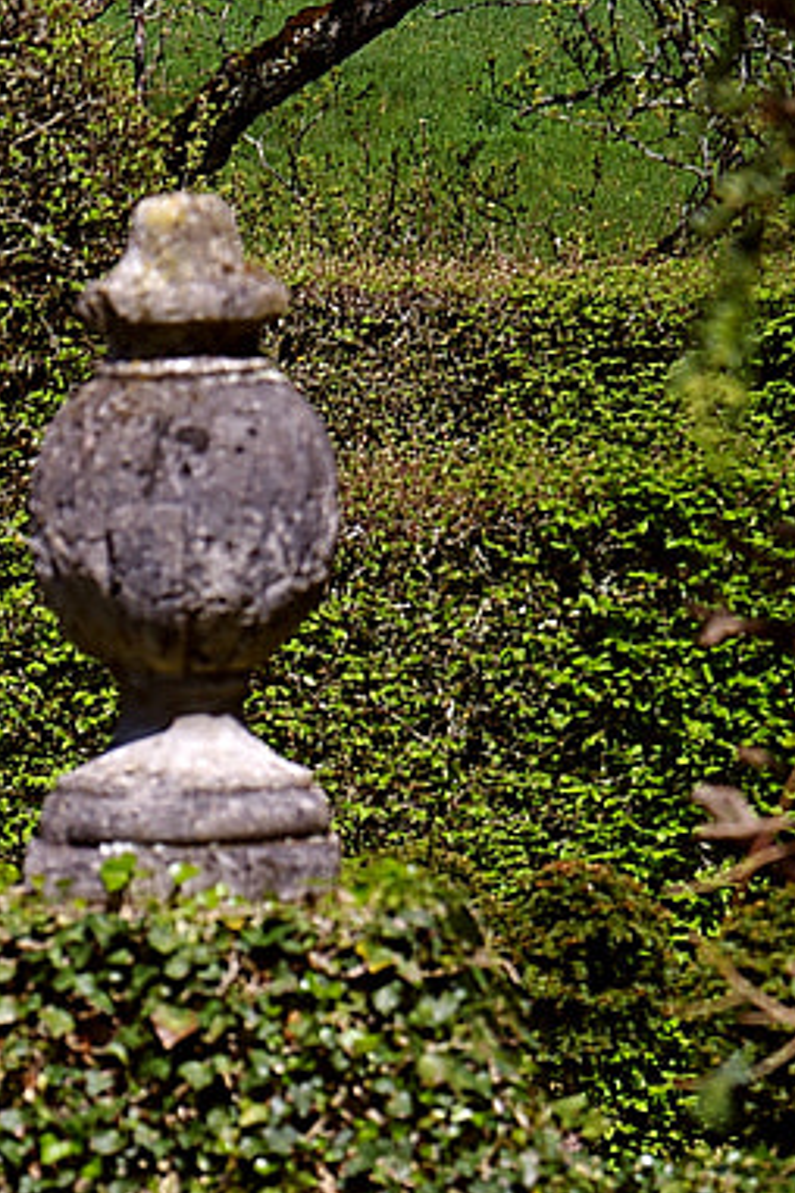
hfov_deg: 3.1
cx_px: -767
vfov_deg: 4.6
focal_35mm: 441
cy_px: 1794
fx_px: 14607
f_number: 10
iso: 100
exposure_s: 1/200
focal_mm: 105
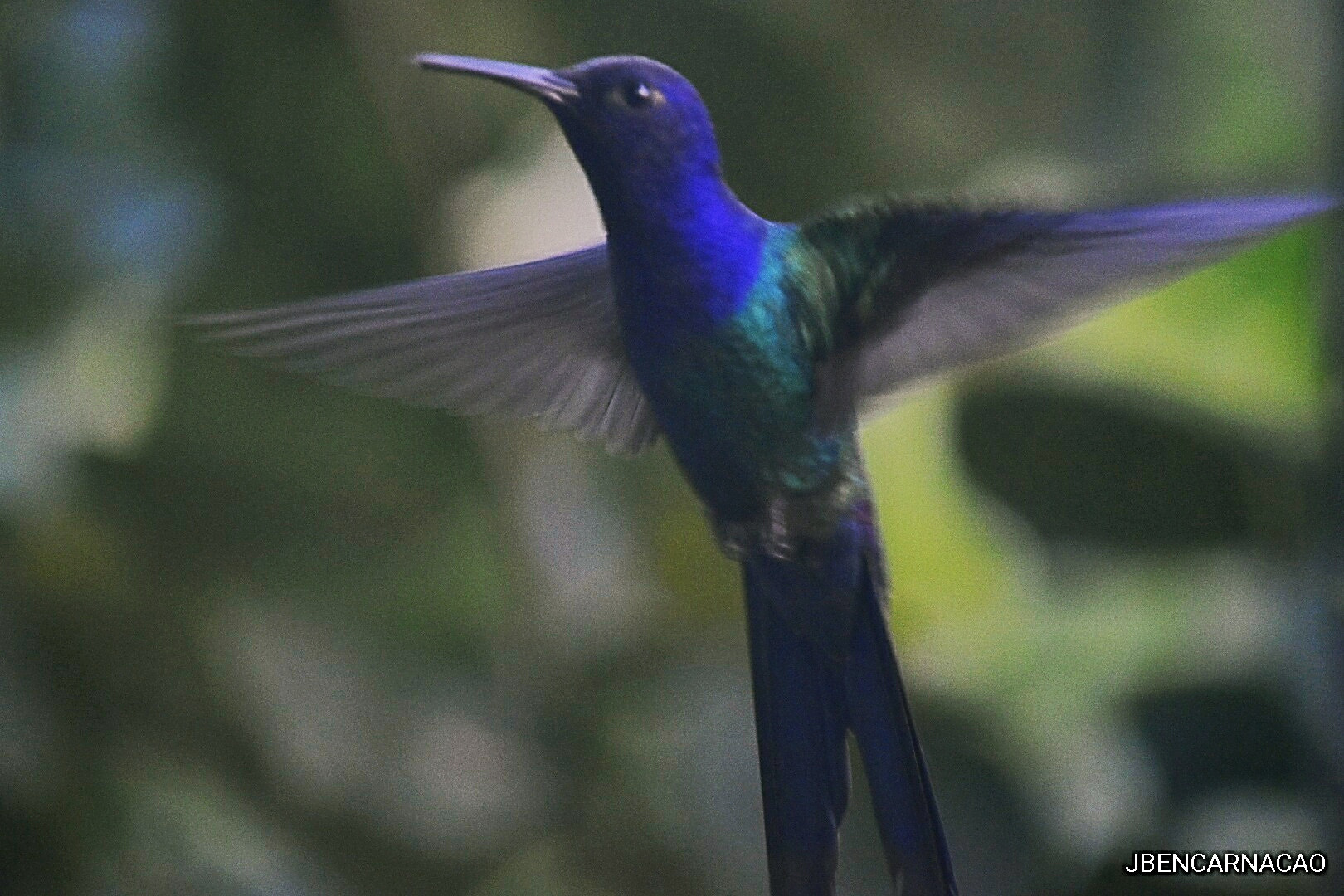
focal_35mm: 450
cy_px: 448
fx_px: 16799
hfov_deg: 4.6
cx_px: 672
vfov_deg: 3.1
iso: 3200
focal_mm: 300
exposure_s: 1/200
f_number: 5.6
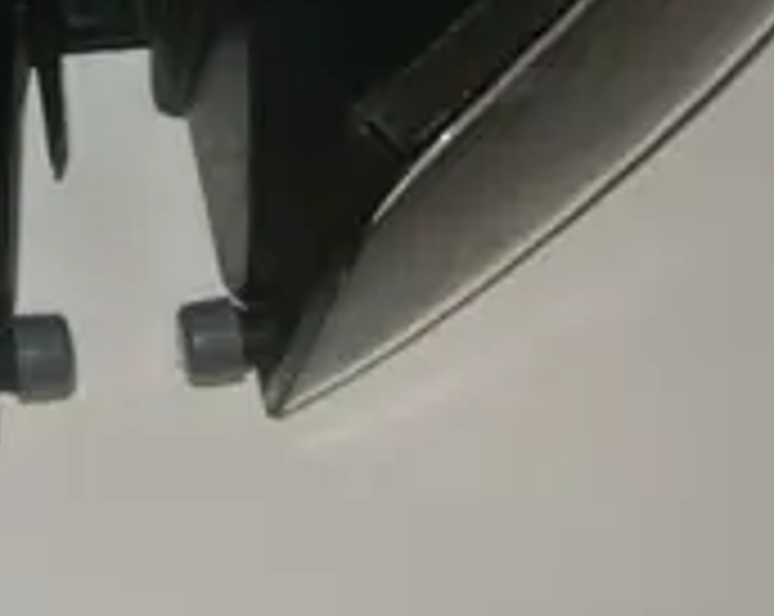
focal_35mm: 103
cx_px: 36
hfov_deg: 18.3
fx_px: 2355
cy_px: -130
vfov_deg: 14.4
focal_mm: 13.1
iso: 200
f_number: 4
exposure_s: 1/60
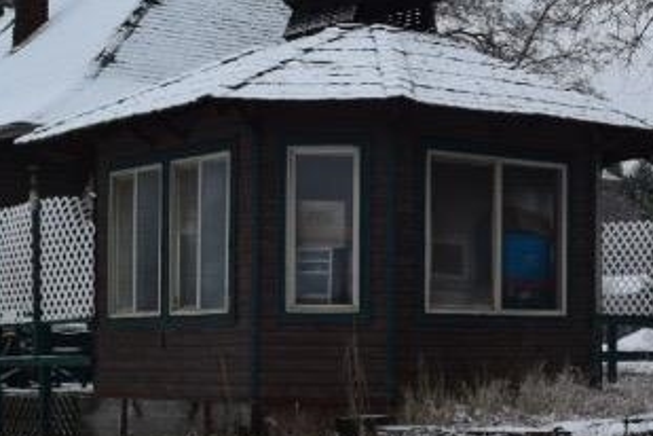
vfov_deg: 16.2
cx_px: 792
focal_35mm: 84
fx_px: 1524
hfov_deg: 22.3
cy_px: 330
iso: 400
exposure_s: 1/320
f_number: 10
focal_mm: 18
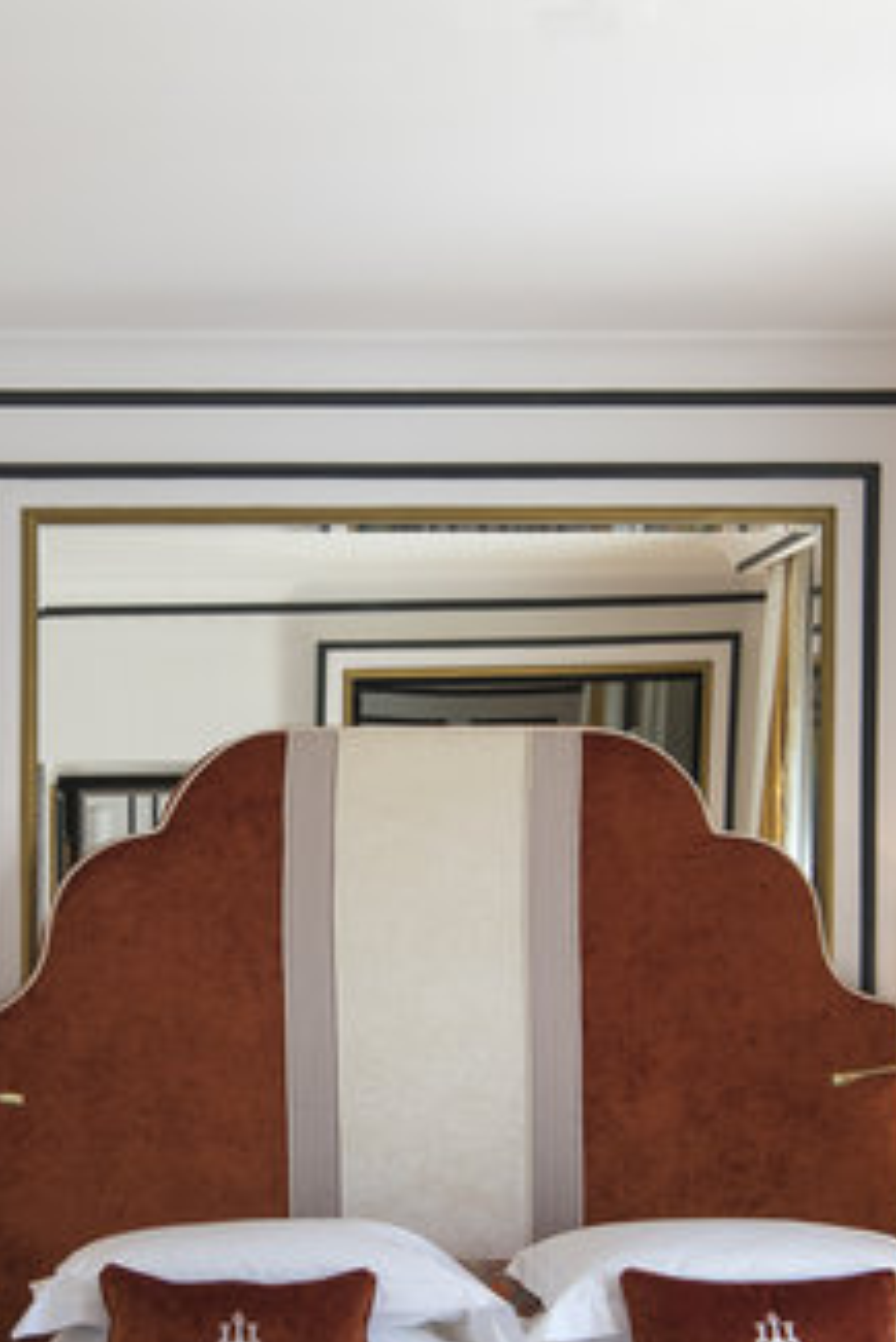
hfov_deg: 21.8
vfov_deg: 31.9
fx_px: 2312
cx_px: 260
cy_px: 954
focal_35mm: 62
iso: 500
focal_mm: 42
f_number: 14
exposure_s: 1/20
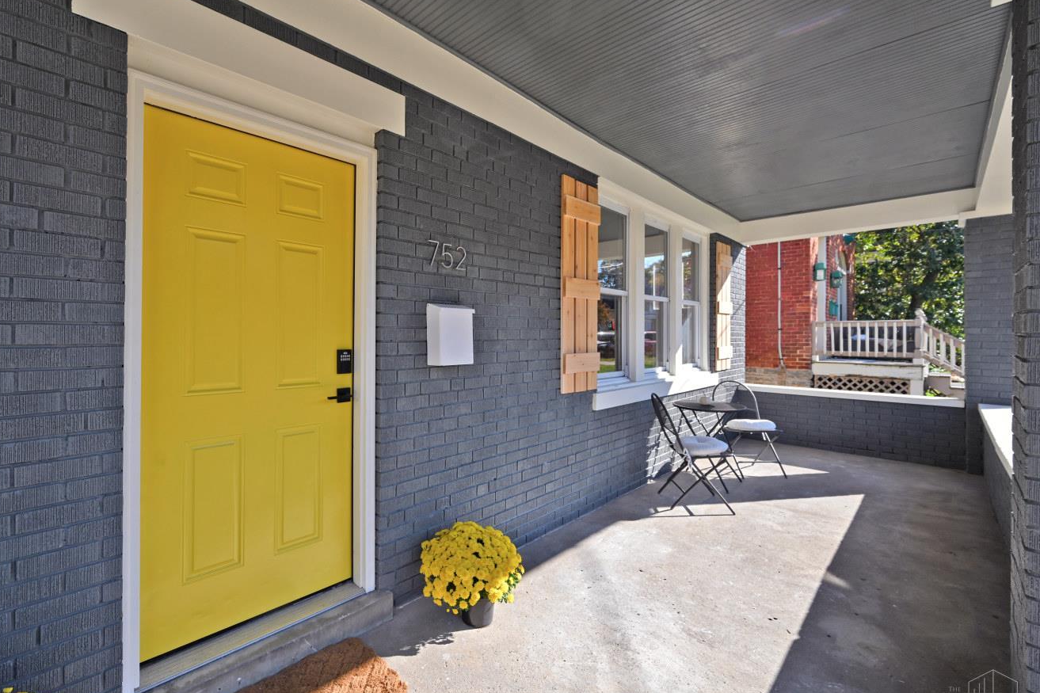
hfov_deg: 96.3
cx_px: 455
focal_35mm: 16
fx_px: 462
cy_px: 337
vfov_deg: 73.7
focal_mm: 14
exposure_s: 1/200
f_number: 7.1
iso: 100
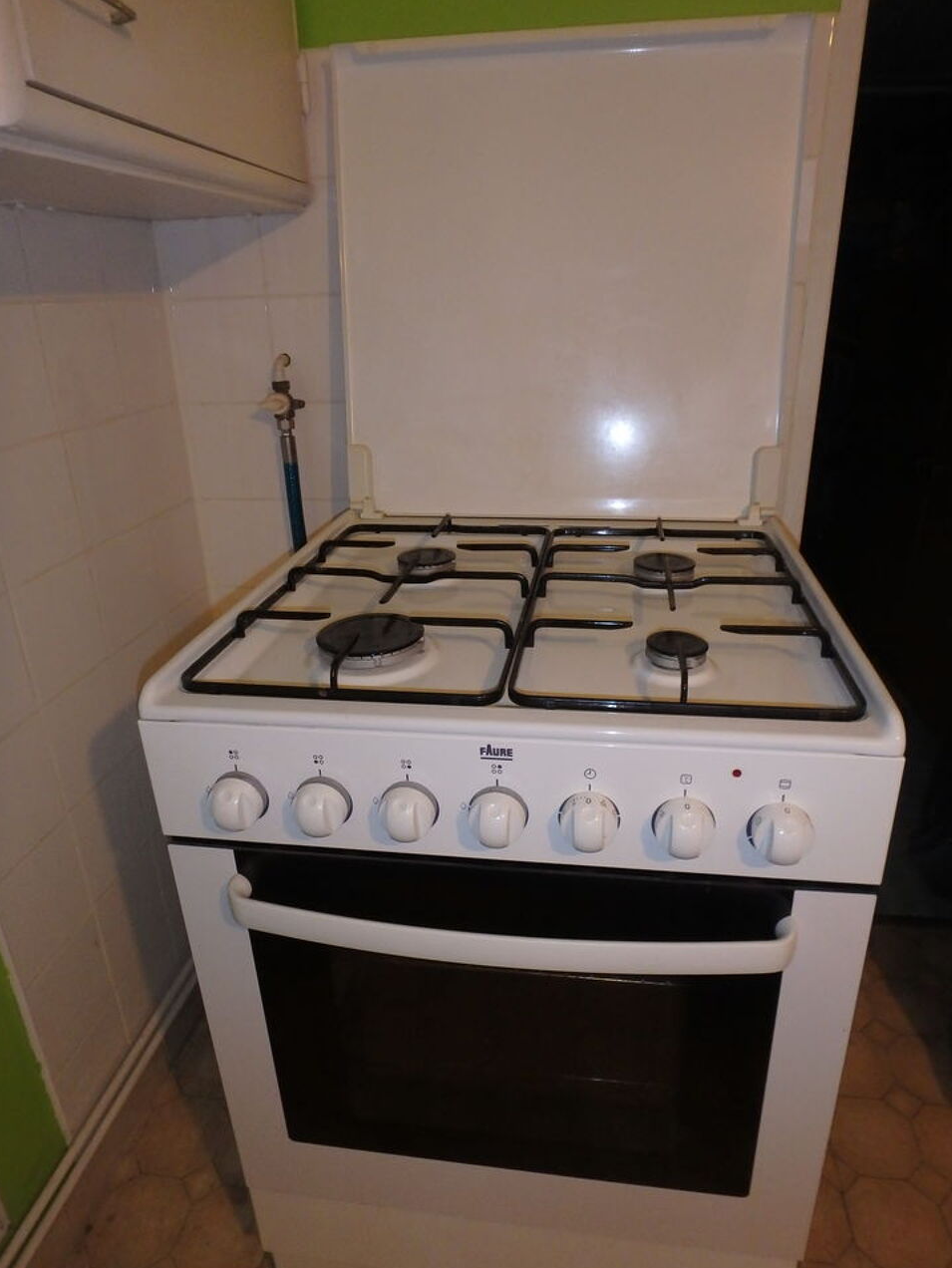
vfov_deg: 76.4
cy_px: 639
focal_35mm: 22
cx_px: 476
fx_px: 806
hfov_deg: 61.1
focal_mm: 3.7
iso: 400
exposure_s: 1/30
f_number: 3.5
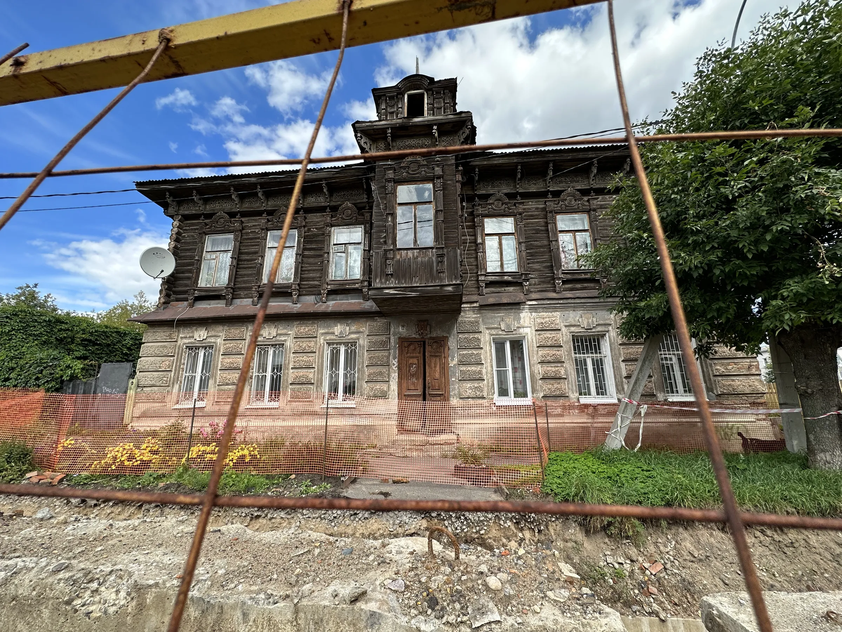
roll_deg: +1.4
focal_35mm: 14
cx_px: 421
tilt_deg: +12.5
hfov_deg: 102.1
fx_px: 341
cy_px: 316
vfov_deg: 85.7
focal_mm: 2.22
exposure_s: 1/643
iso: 40
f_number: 2.2
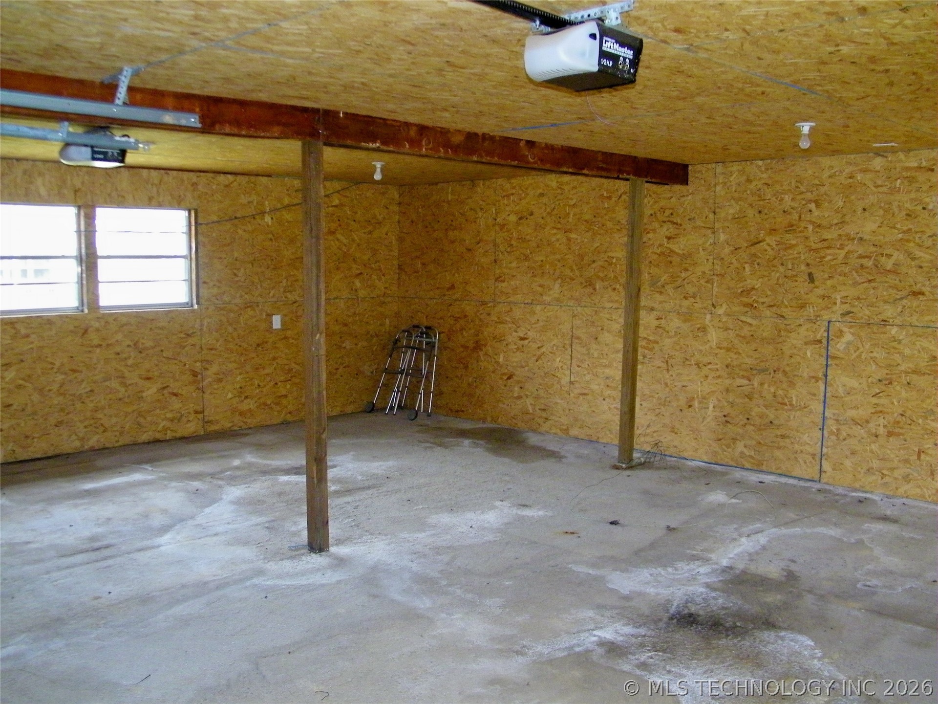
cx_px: 469
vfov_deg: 44.2
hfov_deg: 56.8
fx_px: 867
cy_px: 352
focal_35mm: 32
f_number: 3.6
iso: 250
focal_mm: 5.6
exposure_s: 1/30
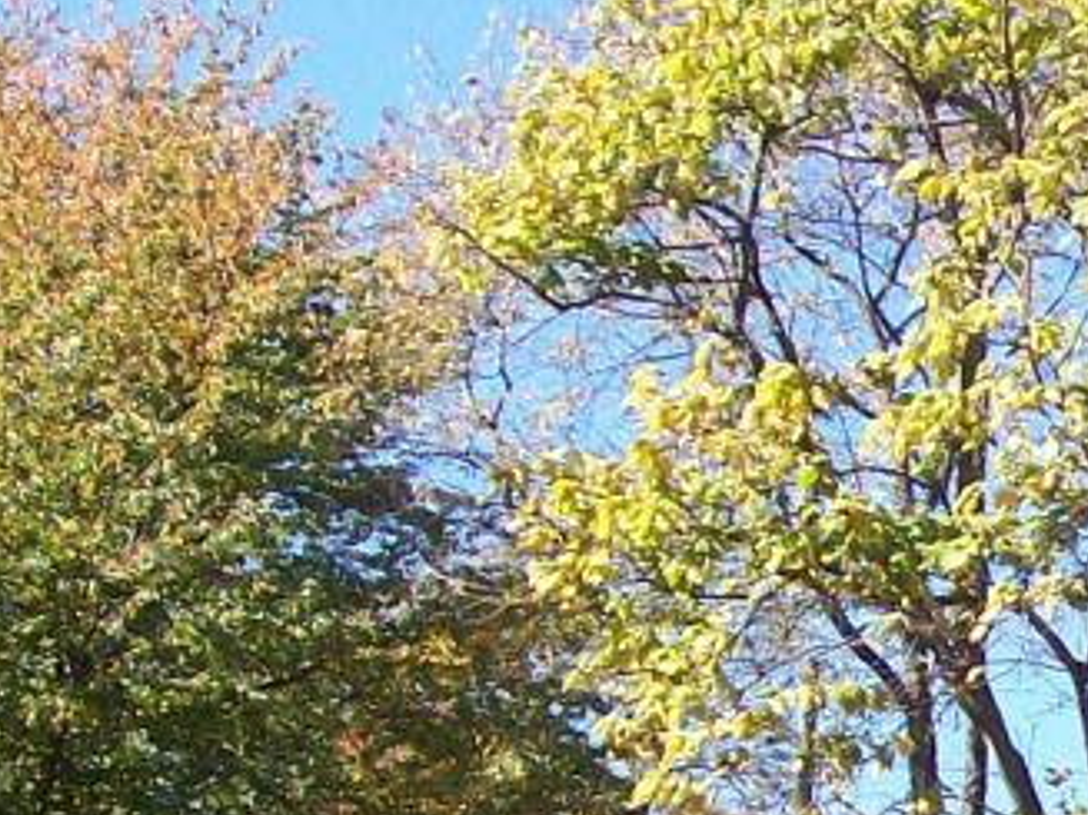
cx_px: 1790
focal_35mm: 176
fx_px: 5530
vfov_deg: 8.3
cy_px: 983
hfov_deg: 10.7
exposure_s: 1/596
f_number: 3
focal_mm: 7.6
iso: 80
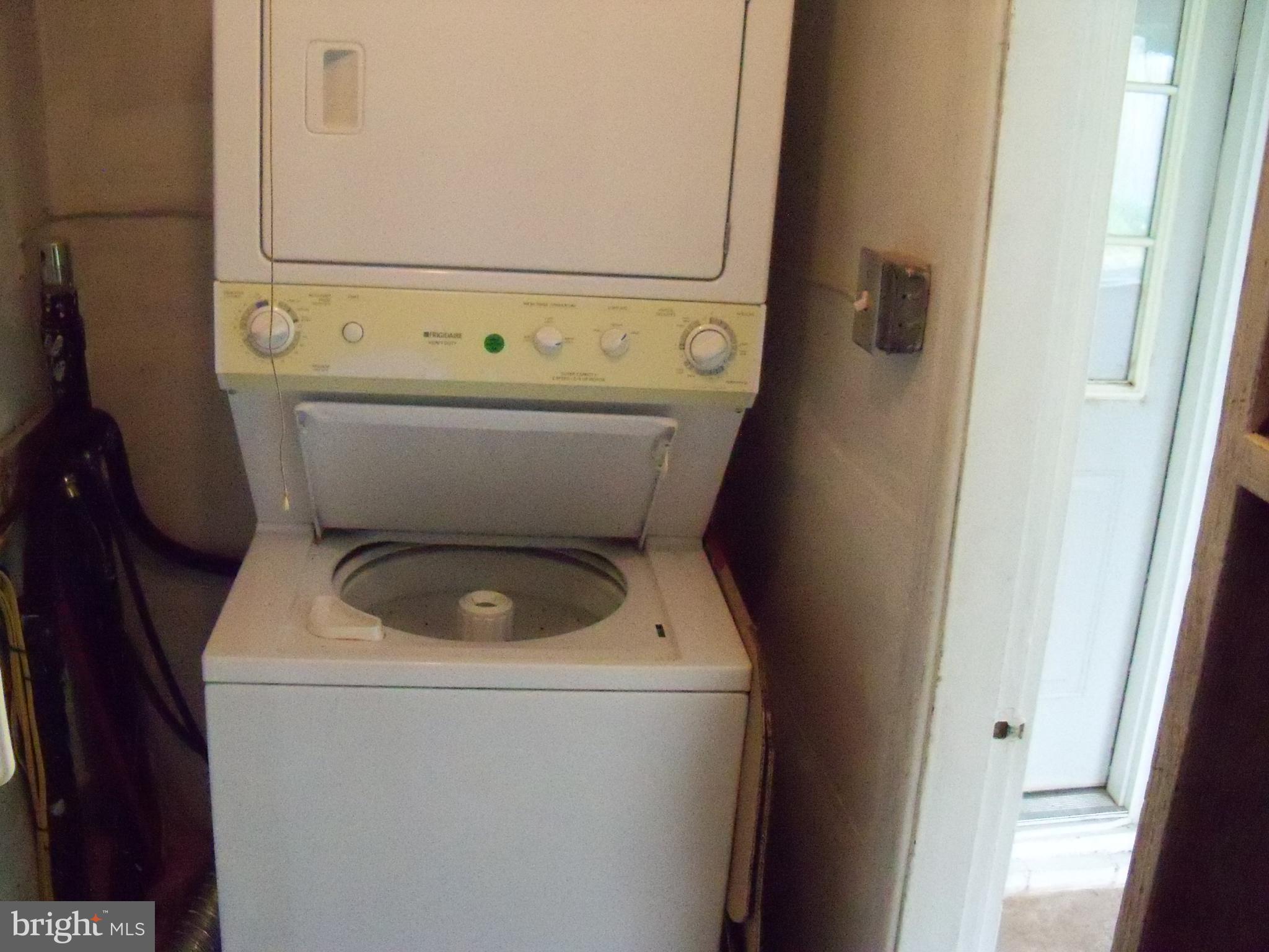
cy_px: 476
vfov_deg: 40.7
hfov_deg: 52.6
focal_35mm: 35
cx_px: 634
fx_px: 1283
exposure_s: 1/200
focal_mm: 6.2
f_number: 3.5
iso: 1600
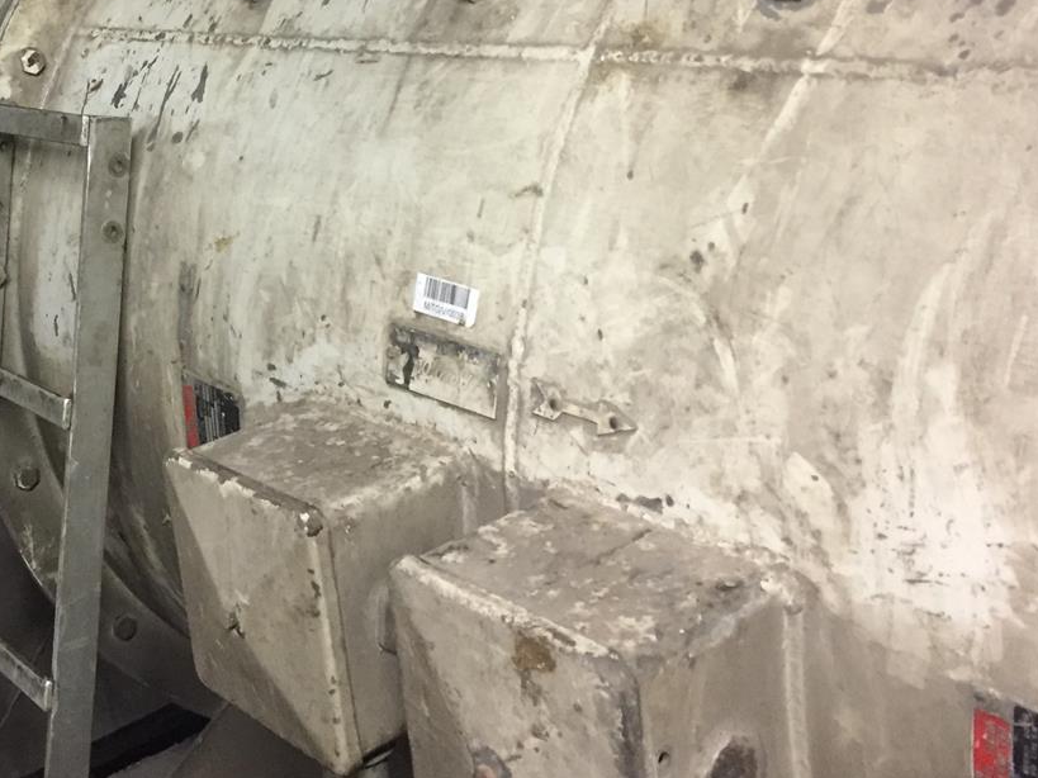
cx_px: 253
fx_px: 1529
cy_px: 157
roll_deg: +7.3
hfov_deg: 36.6
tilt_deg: -11.7
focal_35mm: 51
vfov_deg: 28.0
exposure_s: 1/33
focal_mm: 4.15
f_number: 2.2
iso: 250
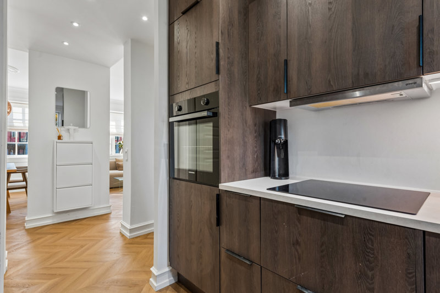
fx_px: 220
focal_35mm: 18
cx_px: 220
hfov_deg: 90.0
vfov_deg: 67.4
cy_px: 146
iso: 250
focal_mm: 18
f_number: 9
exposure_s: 1/13
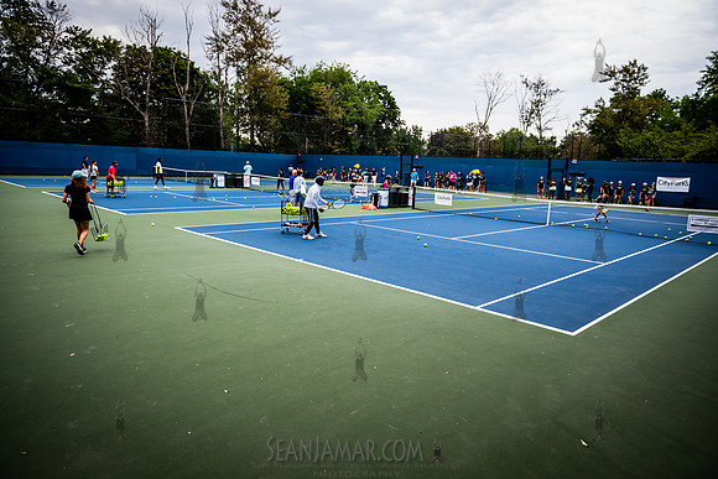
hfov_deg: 73.7
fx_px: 479
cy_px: 240
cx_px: 359
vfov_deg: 53.2
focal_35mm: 24
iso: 400
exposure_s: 1/800
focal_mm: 24
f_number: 4.5
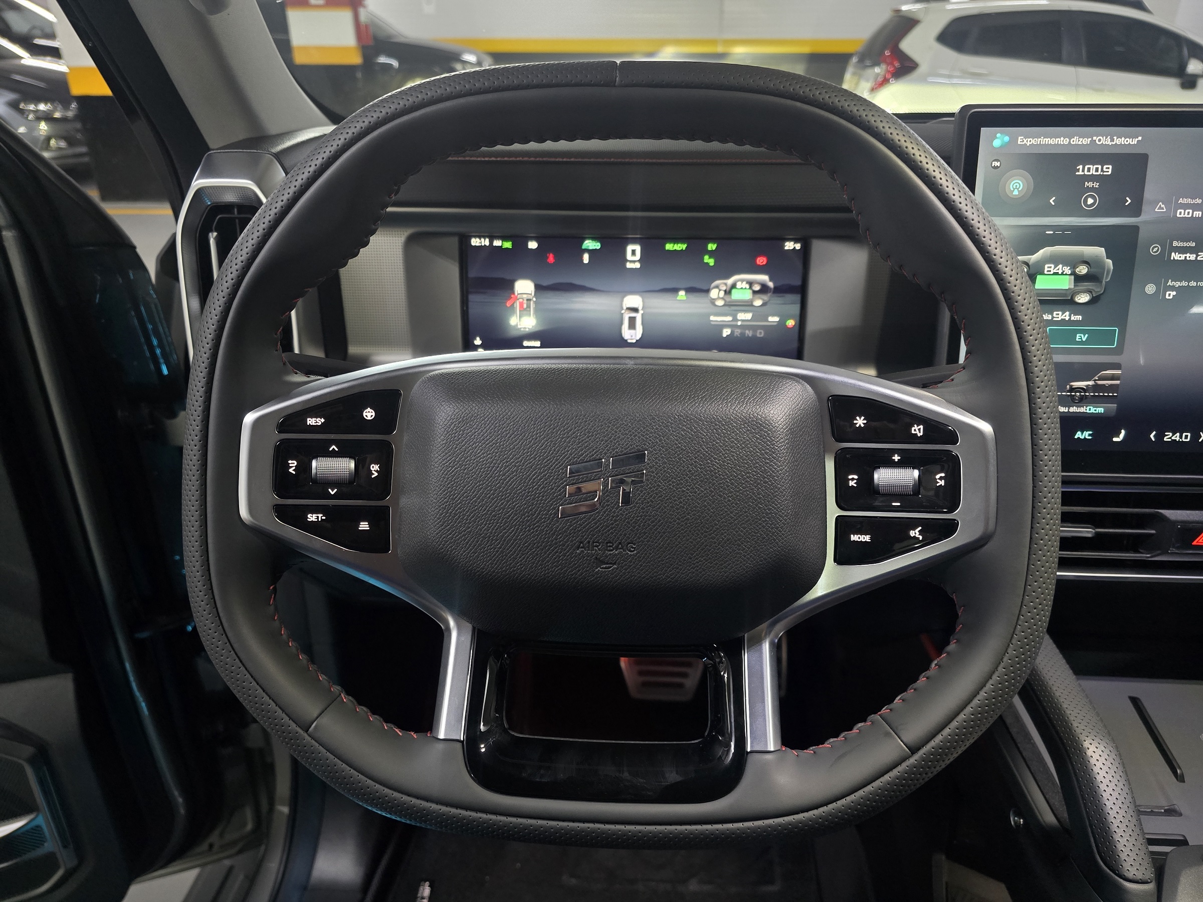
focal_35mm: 23
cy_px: 451
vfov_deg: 58.9
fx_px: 799
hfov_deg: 73.9
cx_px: 602
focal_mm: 6.3
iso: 1250
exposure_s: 1/24
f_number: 1.7
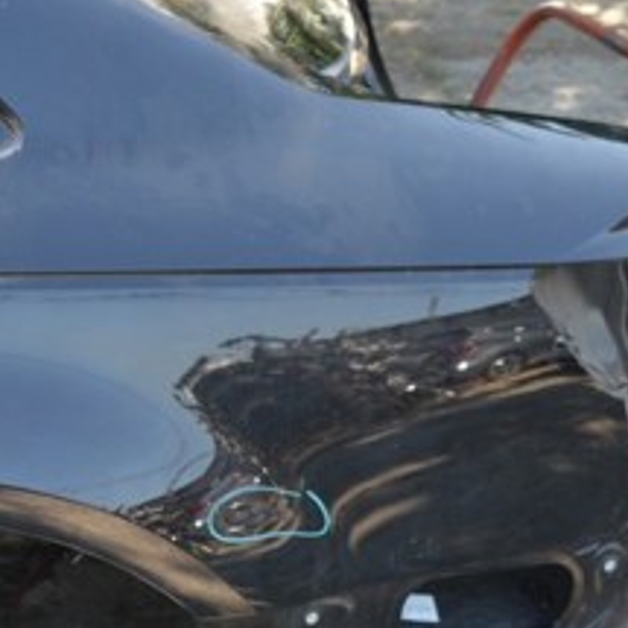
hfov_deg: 18.1
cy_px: 294
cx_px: -143
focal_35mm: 91
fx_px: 1868
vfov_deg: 19.1
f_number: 5.6
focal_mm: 24
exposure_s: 1/125
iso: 320
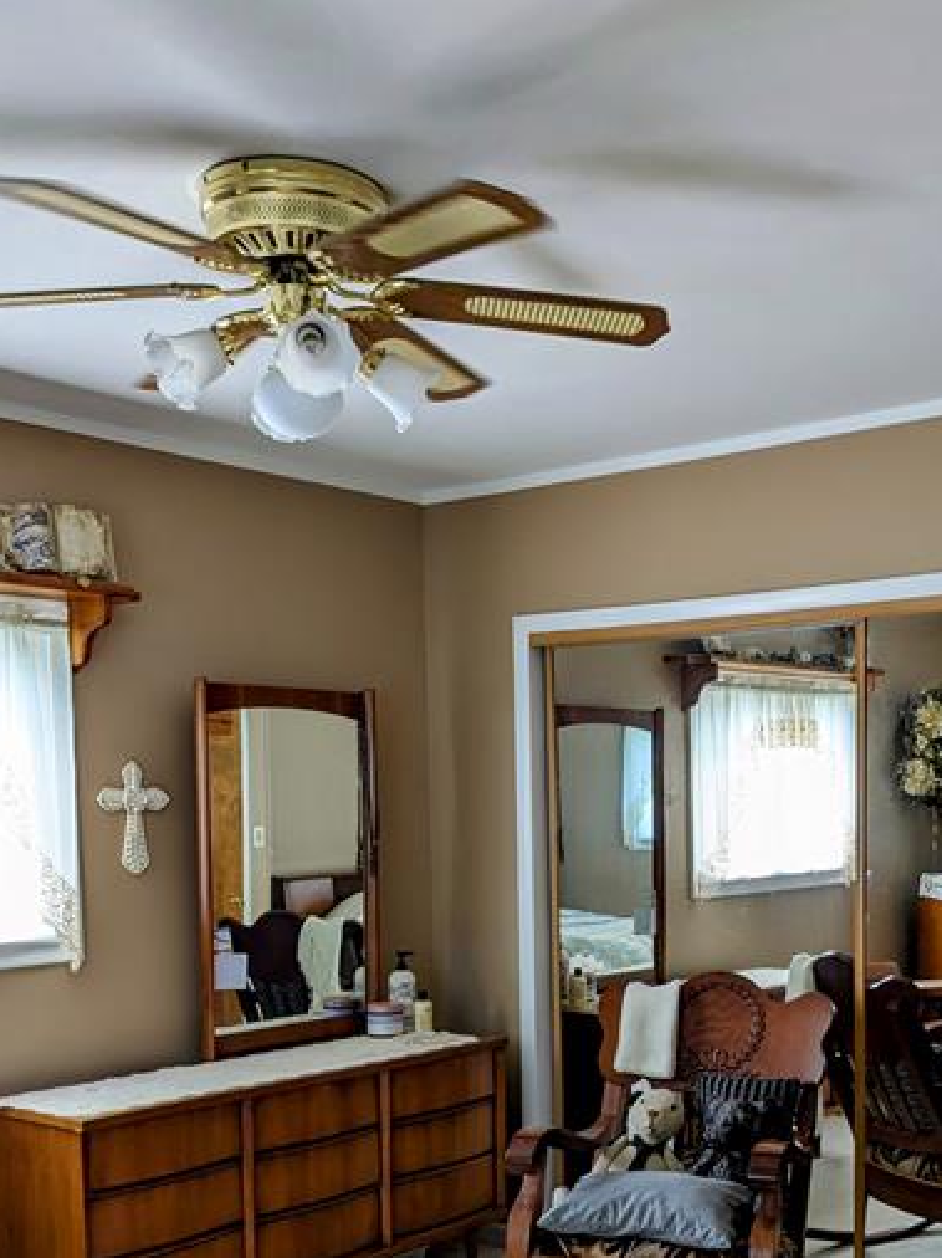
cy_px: 910
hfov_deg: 34.8
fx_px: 1489
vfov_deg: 44.6
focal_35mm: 41
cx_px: 631
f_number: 1.73
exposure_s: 1/120
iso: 99
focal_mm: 4.38
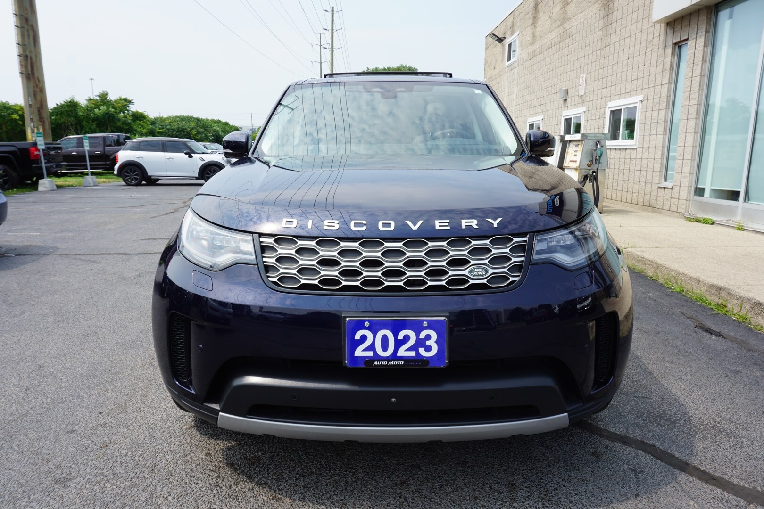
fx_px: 509
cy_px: 254
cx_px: 382
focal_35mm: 24
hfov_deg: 73.7
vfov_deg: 53.1
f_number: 10
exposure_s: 1/100
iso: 100
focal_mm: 16
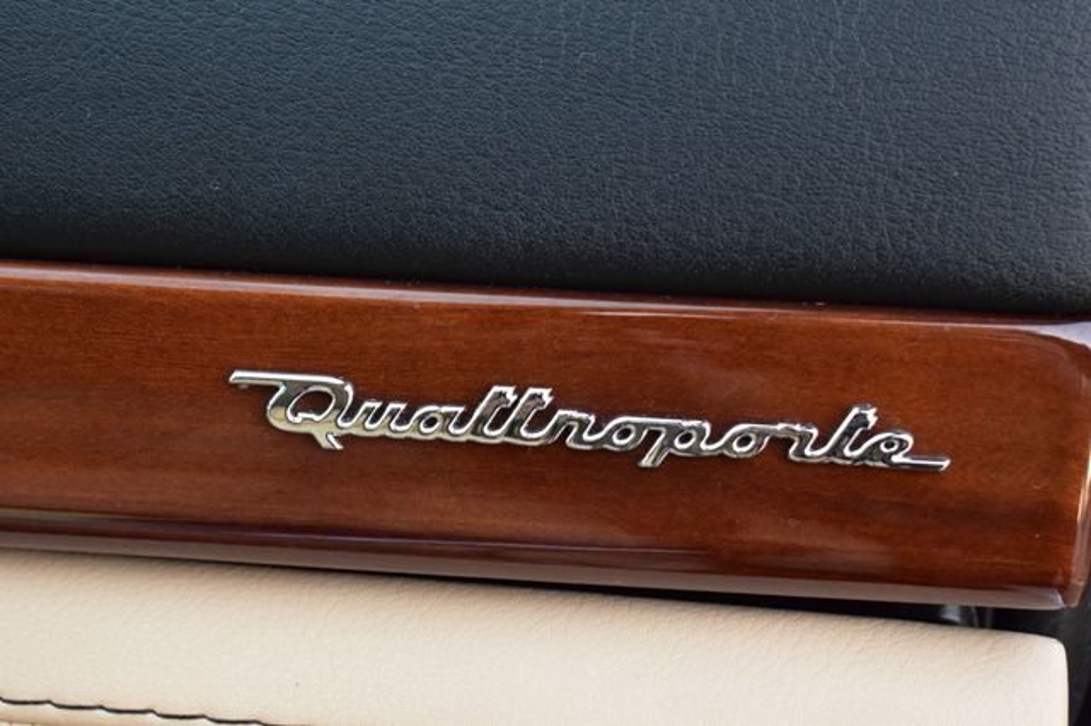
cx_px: 546
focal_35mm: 82
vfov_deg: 16.5
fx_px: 2499
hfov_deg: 24.6
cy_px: 363
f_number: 6.3
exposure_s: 1/15
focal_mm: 55
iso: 800
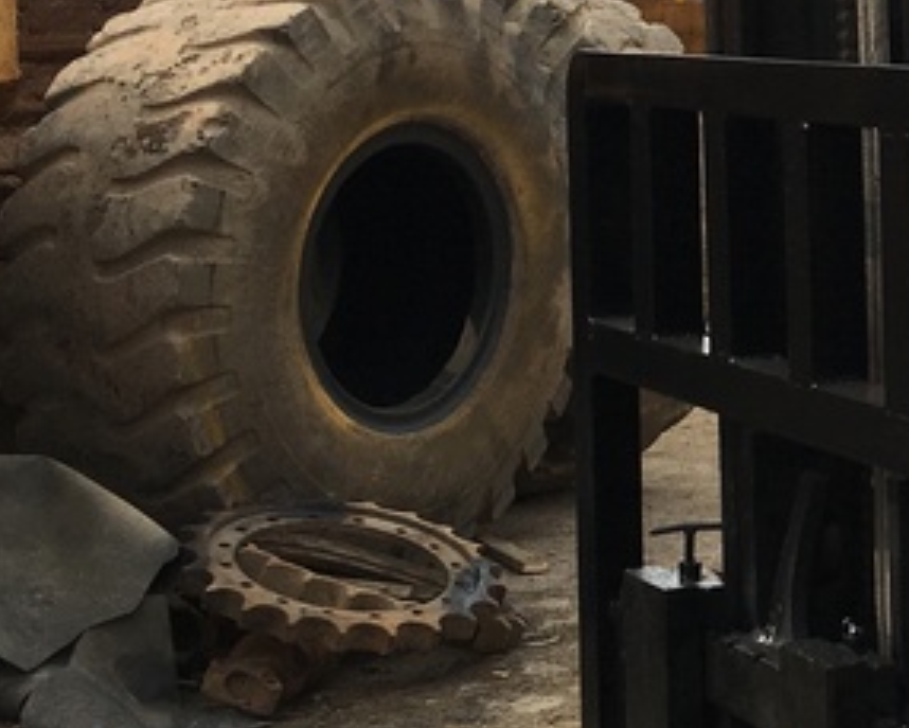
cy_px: 32
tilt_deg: -1.3
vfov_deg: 15.3
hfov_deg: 17.6
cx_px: 1325
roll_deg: +1.0
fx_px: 2664
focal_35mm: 99
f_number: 2.2
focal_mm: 4.15
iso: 25
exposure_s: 1/1748
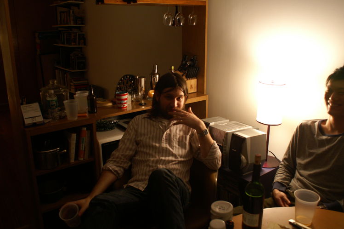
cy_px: 111
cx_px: 166
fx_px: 306
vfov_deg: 41.0
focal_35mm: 32
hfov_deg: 58.7
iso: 400
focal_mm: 20
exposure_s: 1/30
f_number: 4
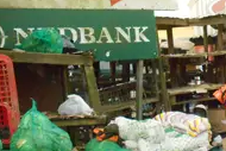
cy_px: 77
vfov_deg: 19.2
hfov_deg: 26.1
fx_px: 446
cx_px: 253
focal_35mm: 71
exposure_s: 1/800
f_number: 3.2
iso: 800
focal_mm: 4.6
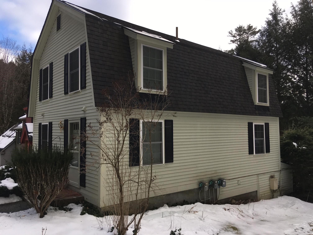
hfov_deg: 61.7
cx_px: 156
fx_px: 262
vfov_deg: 48.2
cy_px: 118
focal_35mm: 29
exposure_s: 1/384
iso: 25
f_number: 2.2
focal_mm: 4.15
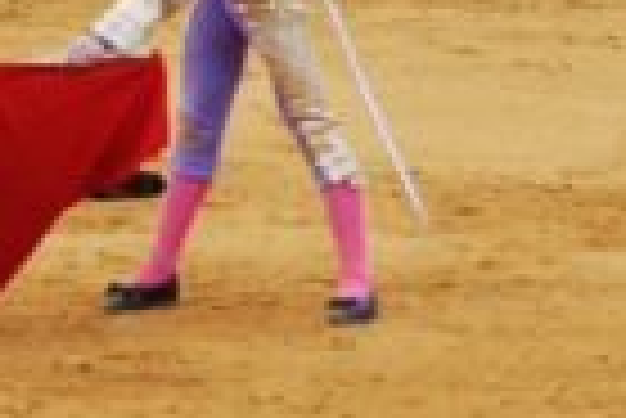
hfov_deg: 4.1
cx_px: 41
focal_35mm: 497
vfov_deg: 2.8
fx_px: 8651
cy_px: 56
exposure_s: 1/200
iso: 400
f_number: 5
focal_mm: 92
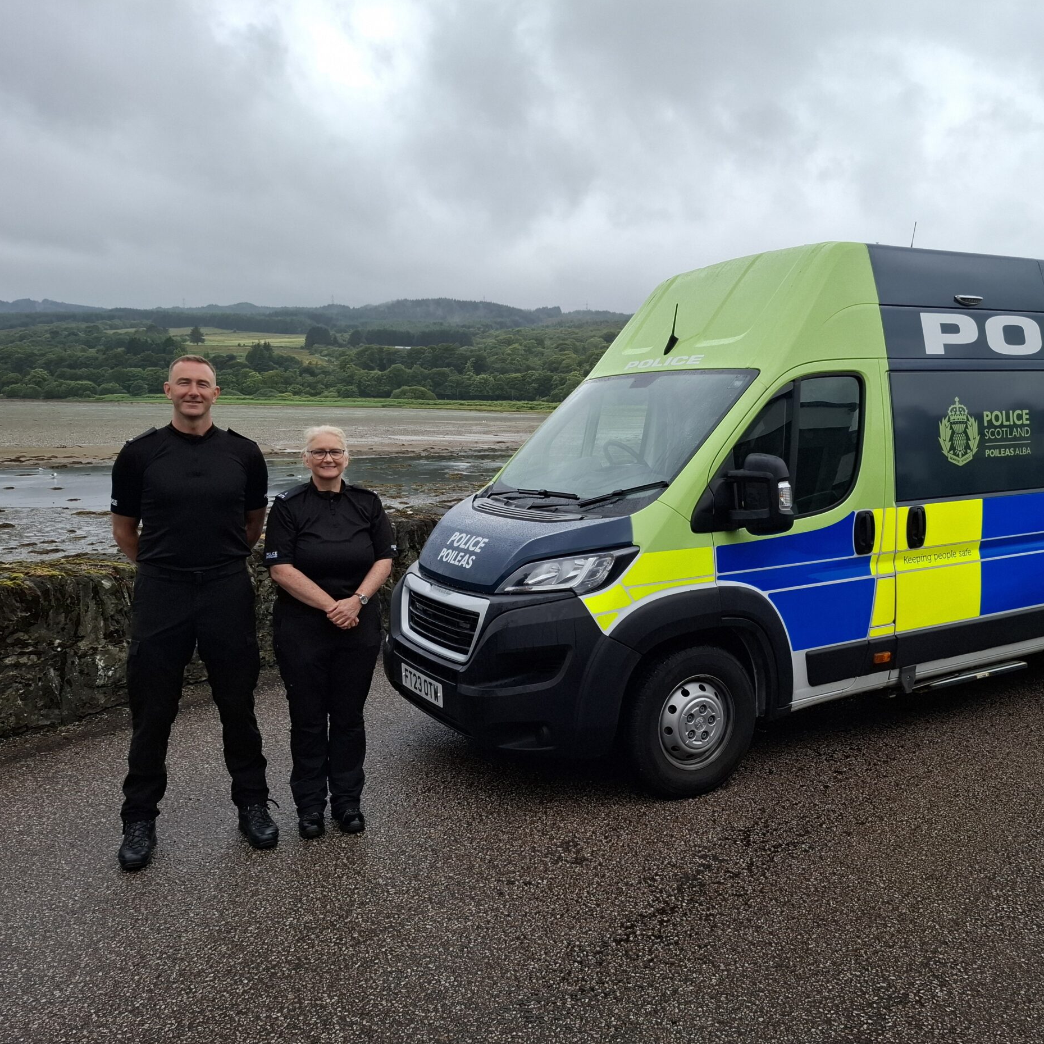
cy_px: 525
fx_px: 955
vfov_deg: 57.3
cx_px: 627
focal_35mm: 28
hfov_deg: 56.9
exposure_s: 1/1387
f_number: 1.8
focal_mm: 5.54
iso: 50
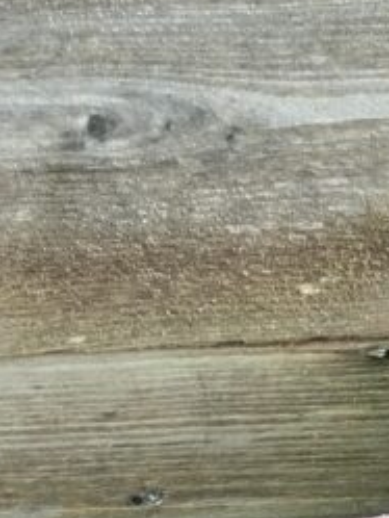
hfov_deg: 13.7
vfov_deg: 15.4
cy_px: 980
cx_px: 345
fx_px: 1602
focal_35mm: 107
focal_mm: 4.75
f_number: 1.8
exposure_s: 1/178
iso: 100
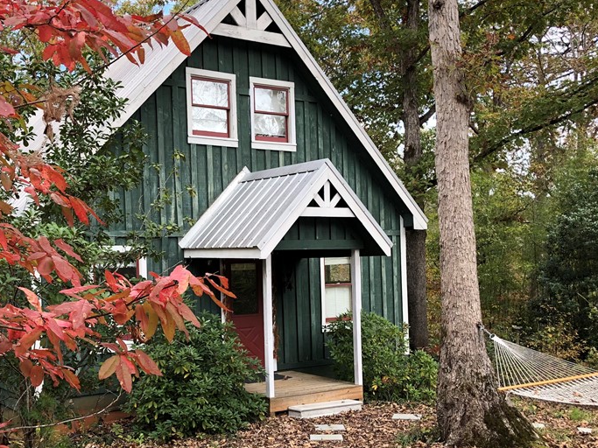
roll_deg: +2.0
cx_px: 214
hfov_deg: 44.3
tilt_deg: -1.4
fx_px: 725
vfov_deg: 34.2
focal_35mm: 42
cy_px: 278
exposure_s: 1/175
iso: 20
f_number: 1.8
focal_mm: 3.99
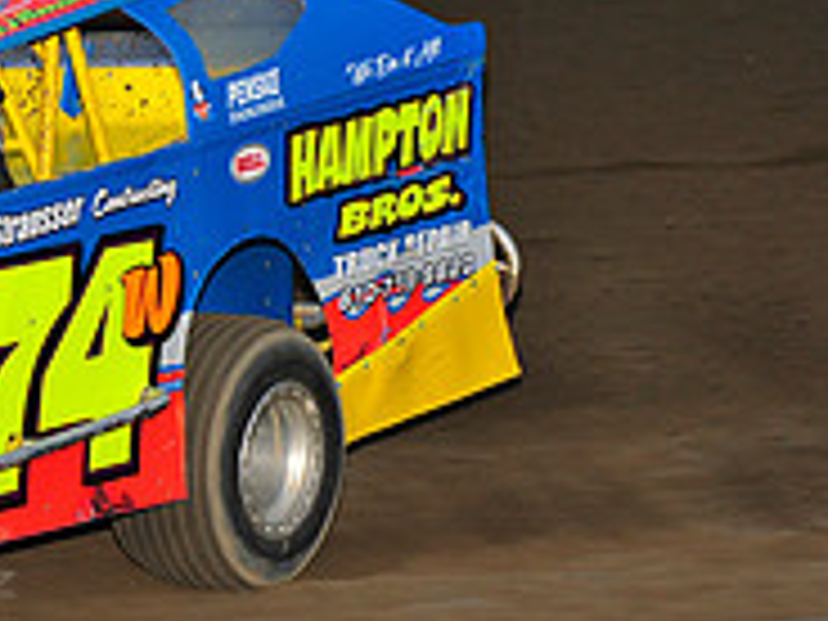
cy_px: 162
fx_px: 6243
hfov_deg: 7.5
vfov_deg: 5.7
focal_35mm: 261
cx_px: -261
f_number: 6.3
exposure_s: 1/320
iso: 640
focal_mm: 86
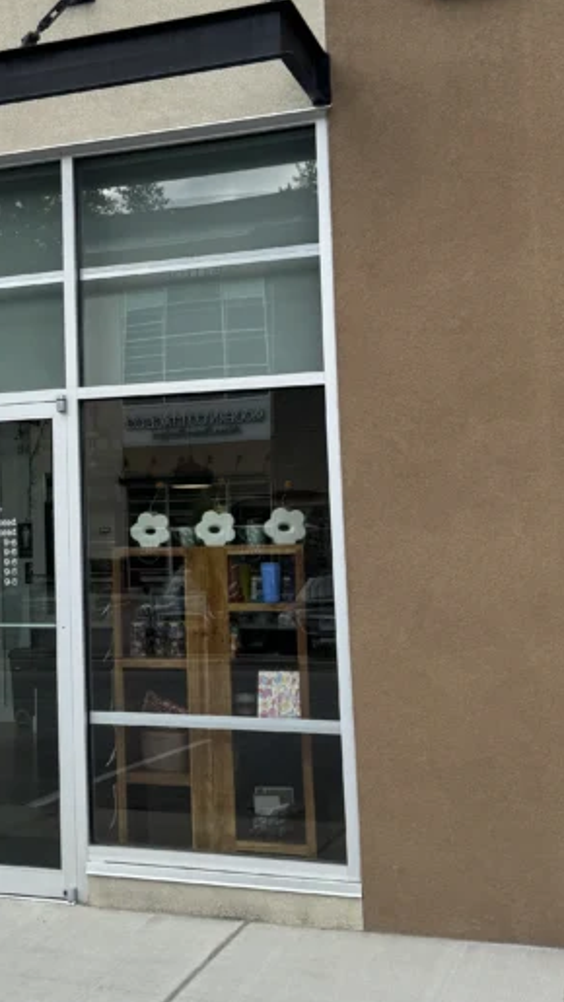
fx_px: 1381
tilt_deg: +7.4
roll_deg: -0.1
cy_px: 424
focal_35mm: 52
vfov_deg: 39.8
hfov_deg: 22.3
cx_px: 21
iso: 80
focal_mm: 6.76
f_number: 1.78
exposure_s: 1/1560
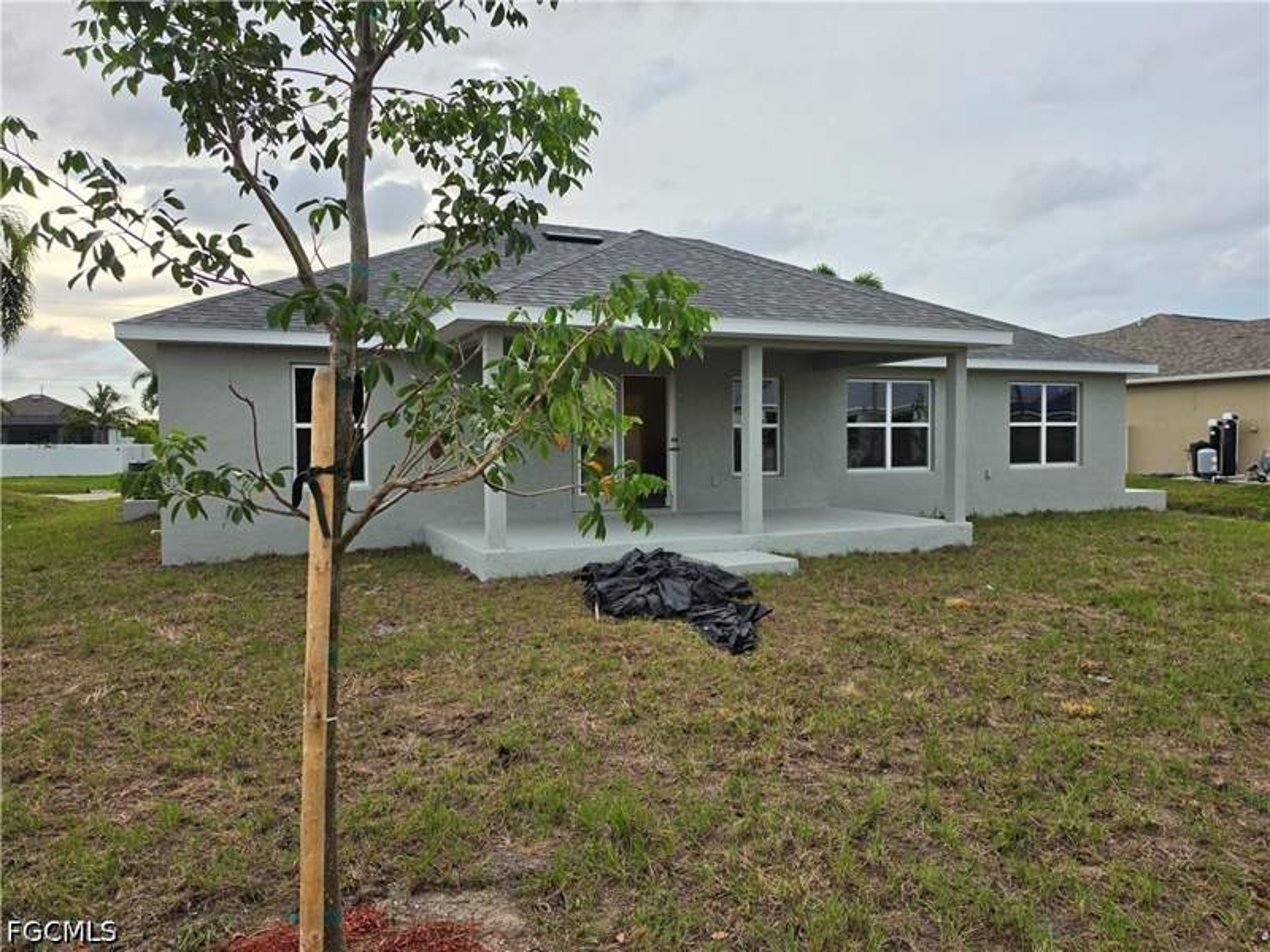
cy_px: 476
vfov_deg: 58.9
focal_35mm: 23
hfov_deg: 73.9
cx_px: 635
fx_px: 844
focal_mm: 6.5
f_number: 1.4
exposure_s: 1/2828
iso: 64
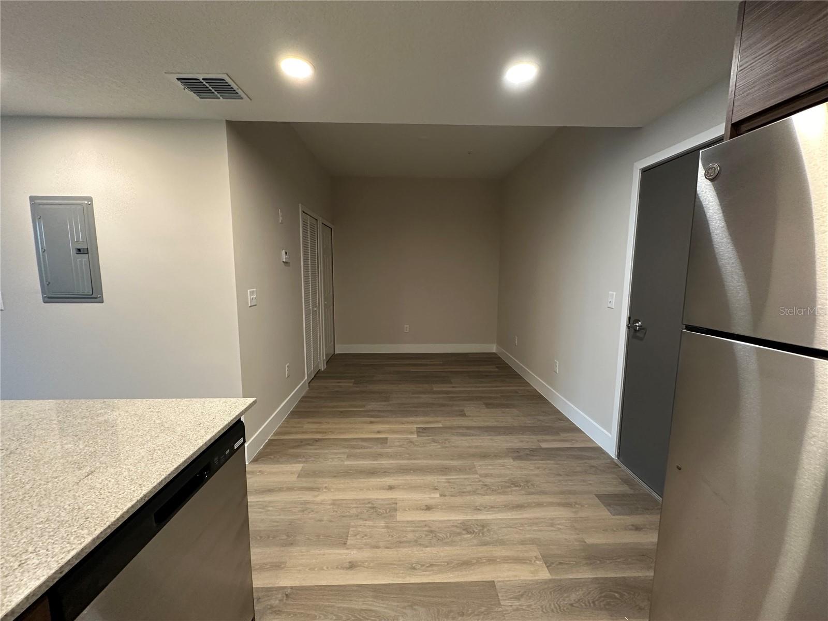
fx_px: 335
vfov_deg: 85.7
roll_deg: +0.0
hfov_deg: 102.1
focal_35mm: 14
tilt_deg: -6.9
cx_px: 414
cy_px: 310
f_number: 2.2
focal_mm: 2.22
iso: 250
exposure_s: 1/60
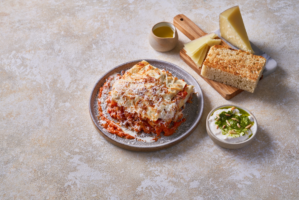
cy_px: 100
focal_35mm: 57
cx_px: 150
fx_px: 473
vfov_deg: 23.8
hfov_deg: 35.1
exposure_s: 1/160
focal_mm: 57
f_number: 10
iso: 100
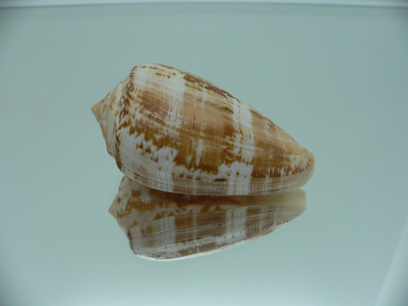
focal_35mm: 35
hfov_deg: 52.6
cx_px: 204
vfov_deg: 40.7
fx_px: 413
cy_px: 153
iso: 80
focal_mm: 4.6
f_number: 2.8
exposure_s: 1/60
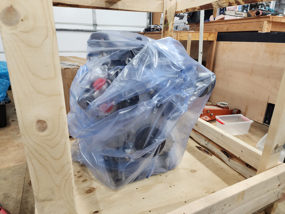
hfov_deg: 73.9
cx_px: 142
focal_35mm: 23
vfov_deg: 58.9
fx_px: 189
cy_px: 107
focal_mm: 6.4
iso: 320
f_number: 1.8
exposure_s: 1/120
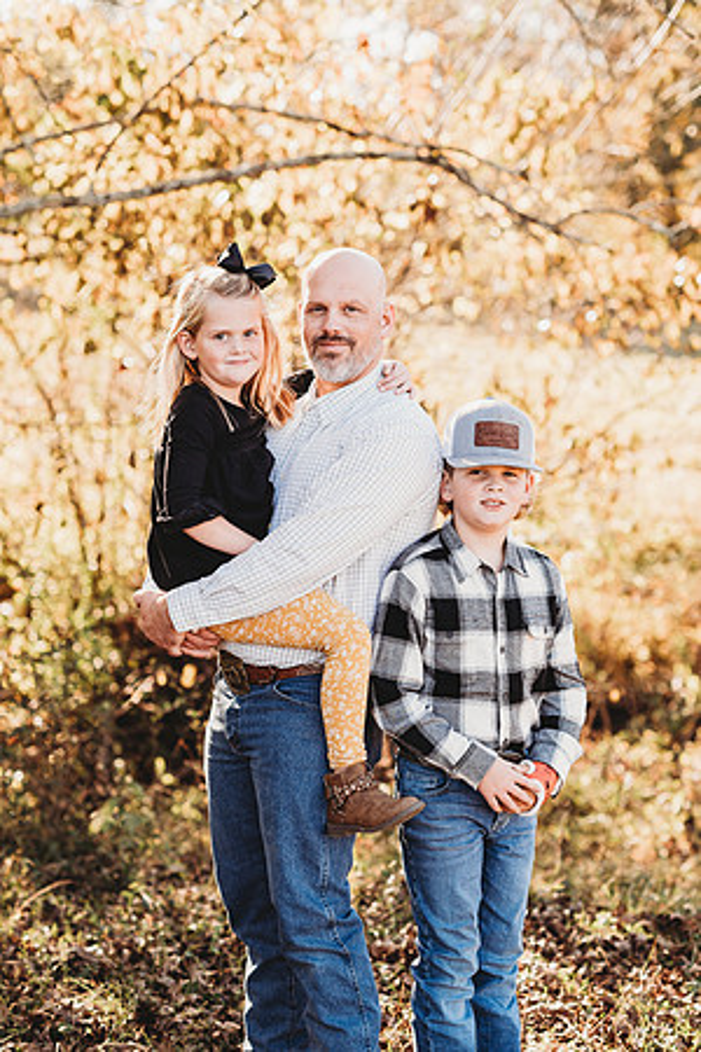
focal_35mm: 85
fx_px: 2483
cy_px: 526
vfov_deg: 23.9
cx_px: 350
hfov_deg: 16.1
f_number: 2.8
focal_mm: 85
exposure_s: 1/250
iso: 160
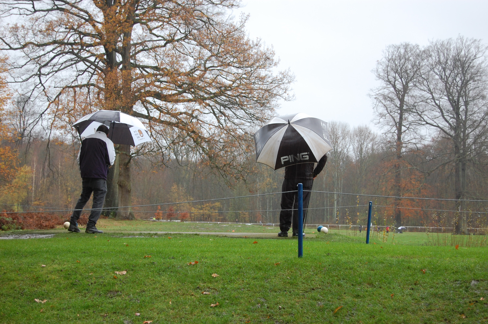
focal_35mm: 69
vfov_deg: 19.7
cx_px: 244
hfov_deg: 29.3
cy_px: 162
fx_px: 934
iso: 400
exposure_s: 1/60
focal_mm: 46
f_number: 5.3
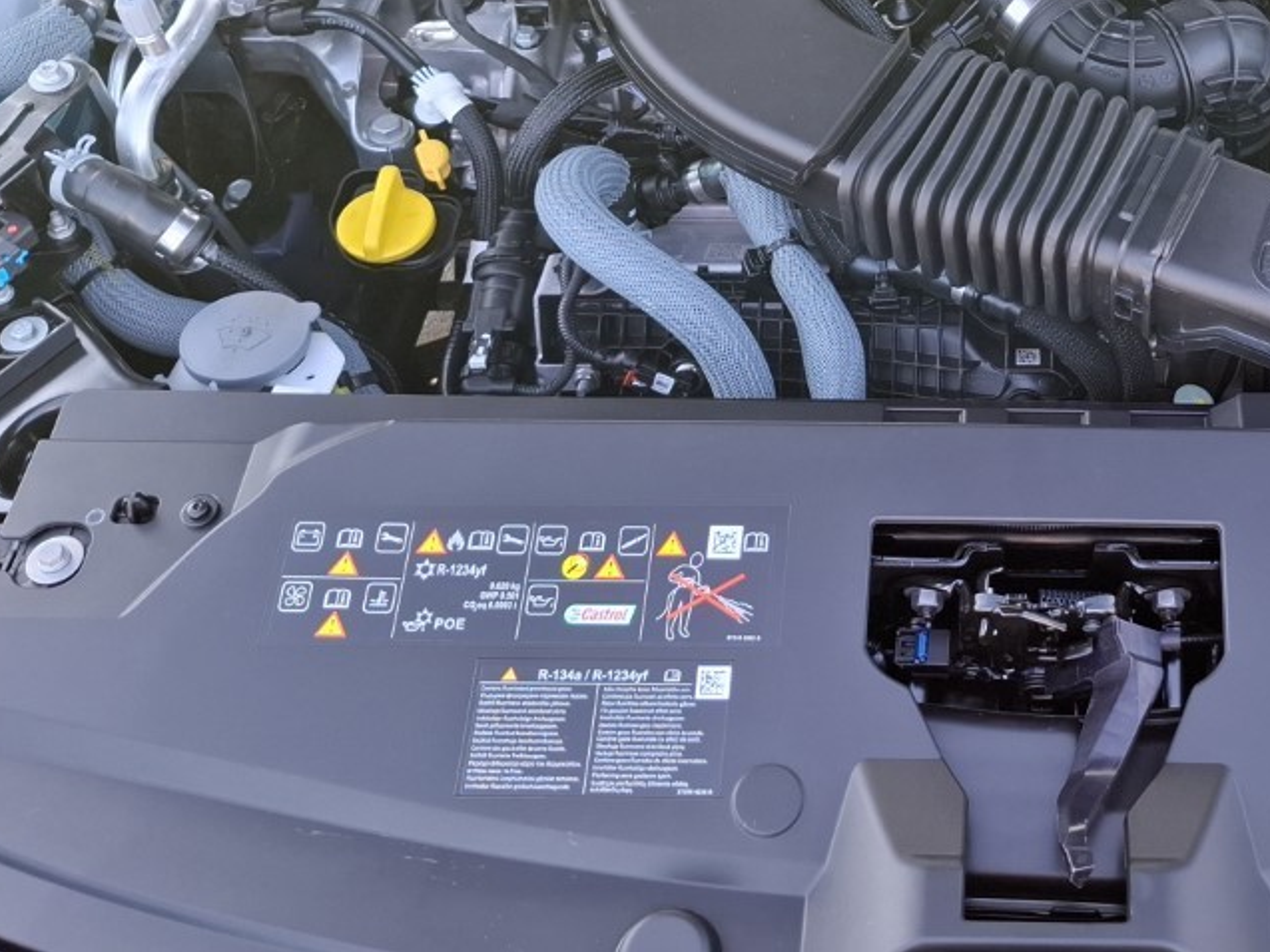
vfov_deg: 27.0
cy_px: 86
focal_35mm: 52
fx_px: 1908
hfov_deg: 35.3
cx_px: 1059
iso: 50
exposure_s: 1/118
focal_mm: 5.54
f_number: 1.8
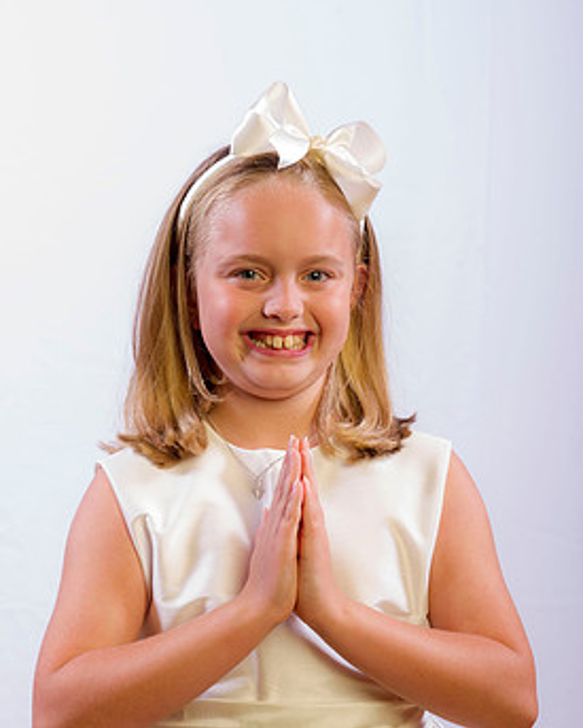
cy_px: 408
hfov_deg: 17.9
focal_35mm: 86
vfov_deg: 22.2
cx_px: 294
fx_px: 1852
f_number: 8
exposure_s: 1/200
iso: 100
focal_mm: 70
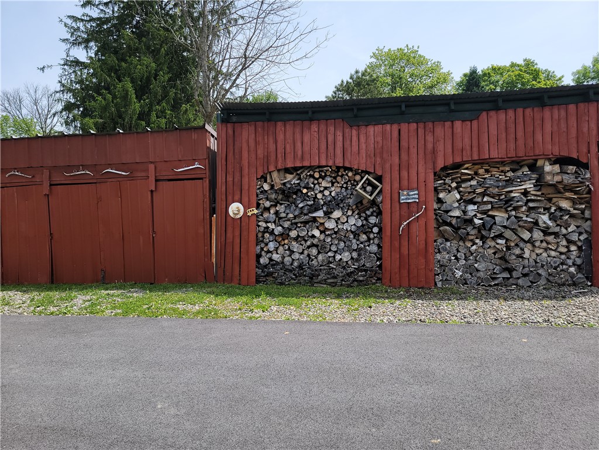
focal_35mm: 24
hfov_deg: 71.6
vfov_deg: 56.8
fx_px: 415
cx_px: 300
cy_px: 225
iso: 16
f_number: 1.8
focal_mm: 6.7
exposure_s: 1/662
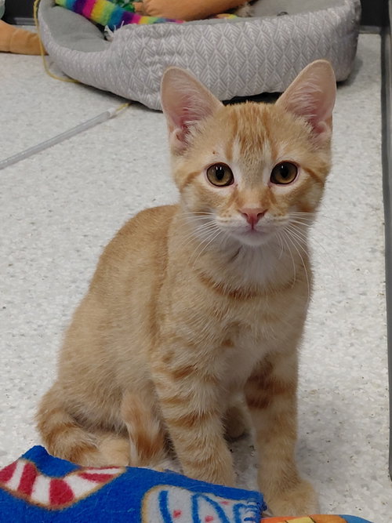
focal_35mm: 25
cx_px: 196
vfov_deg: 69.4
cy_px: 262
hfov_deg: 54.9
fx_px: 378
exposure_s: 1/60.2
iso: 200
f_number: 1.8
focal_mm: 4.69
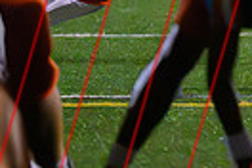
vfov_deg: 1.4
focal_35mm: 1007
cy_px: -111
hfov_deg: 2.0
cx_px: 327
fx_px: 7048
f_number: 2.8
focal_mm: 200
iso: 22800
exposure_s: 1/1250
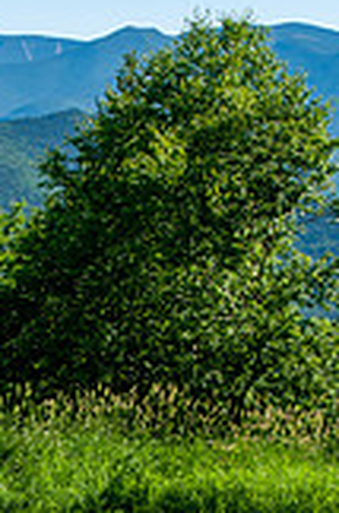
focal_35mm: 142
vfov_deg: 14.1
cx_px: -81
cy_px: 595
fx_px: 2019
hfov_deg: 9.5
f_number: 8
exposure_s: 1/400
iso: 200
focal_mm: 34
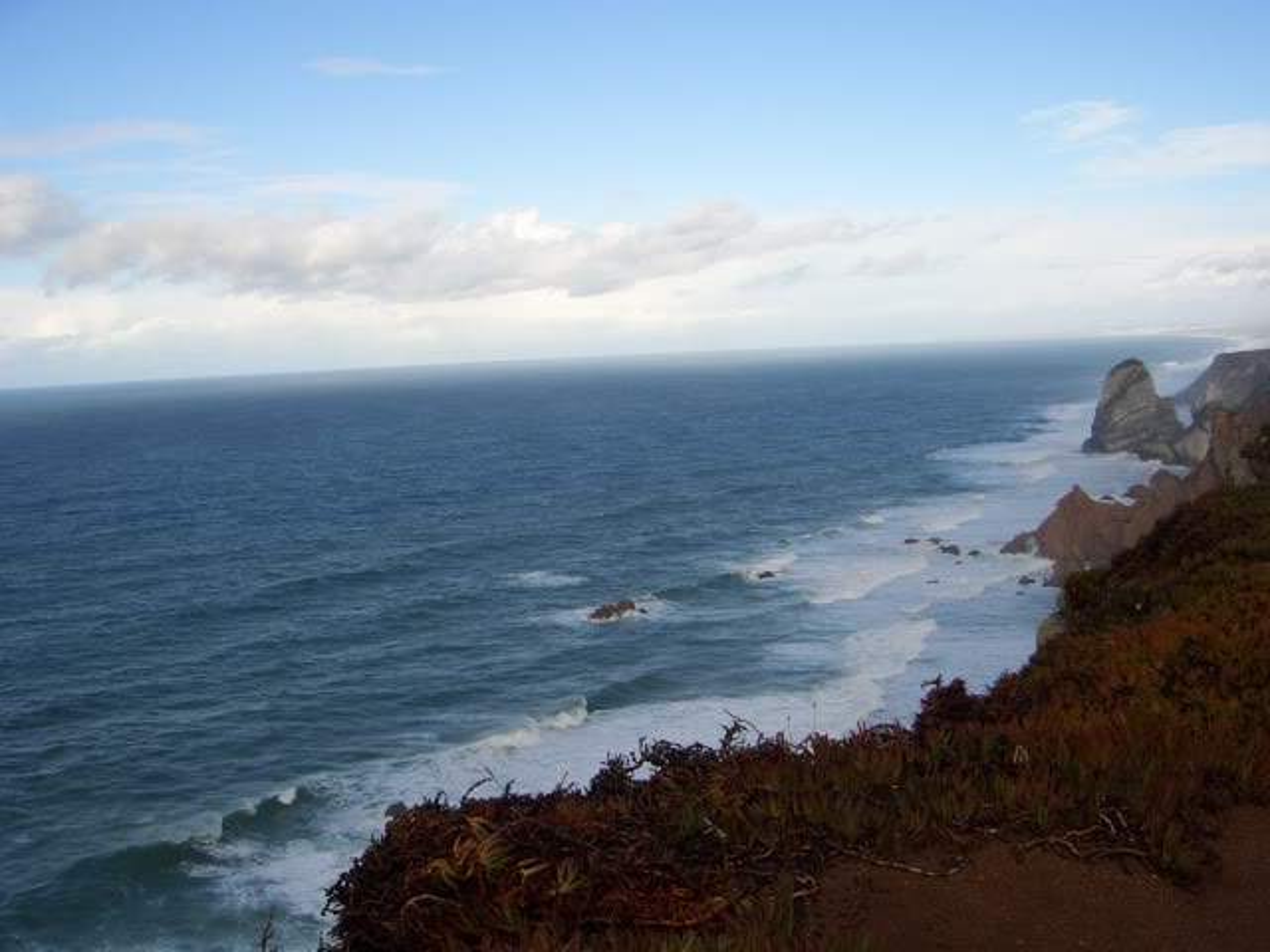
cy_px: 476
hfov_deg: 47.9
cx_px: 635
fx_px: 1431
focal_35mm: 39
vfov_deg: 36.8
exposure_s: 1/500
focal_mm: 8
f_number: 4.8
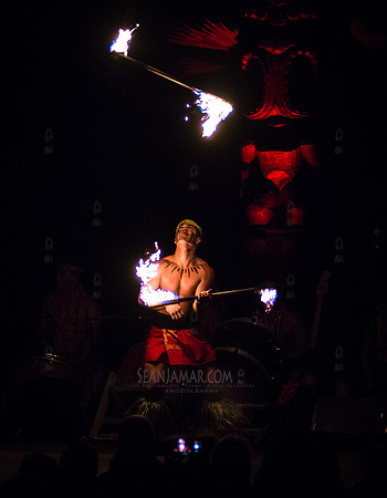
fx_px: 2897
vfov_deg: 9.8
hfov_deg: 7.6
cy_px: 348
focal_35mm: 199
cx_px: 199
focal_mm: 100
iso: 4000
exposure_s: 1/400
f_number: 2.8
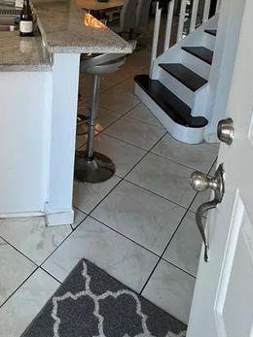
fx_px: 312
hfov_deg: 42.4
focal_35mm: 32
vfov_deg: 51.2
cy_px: 43
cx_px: 54
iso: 100
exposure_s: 1/120
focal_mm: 1.57
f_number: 1.8
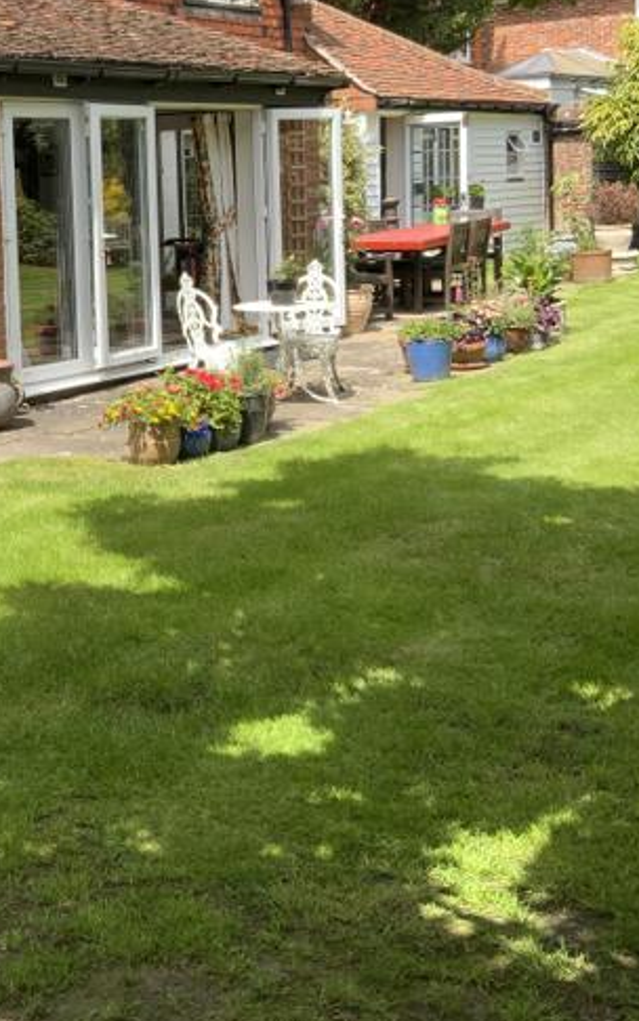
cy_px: 318
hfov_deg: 23.0
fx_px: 1504
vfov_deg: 37.0
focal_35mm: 54
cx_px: -11
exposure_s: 1/770
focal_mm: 3
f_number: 1.8
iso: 16
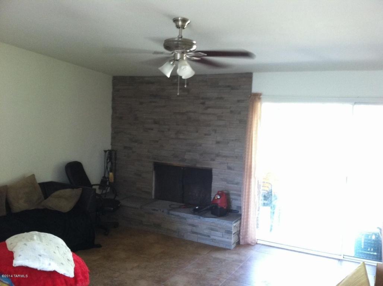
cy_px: 143
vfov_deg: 40.6
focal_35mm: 35
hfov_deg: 52.7
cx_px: 192
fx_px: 387
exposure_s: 1/15
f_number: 2.8
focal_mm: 3.85
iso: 200
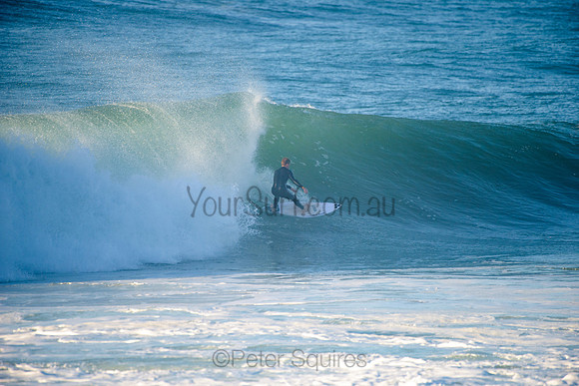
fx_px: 8045
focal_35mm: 500
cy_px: 193
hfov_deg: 4.1
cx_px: 290
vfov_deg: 2.8
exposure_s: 1/1600
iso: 250
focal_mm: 500
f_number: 5.6
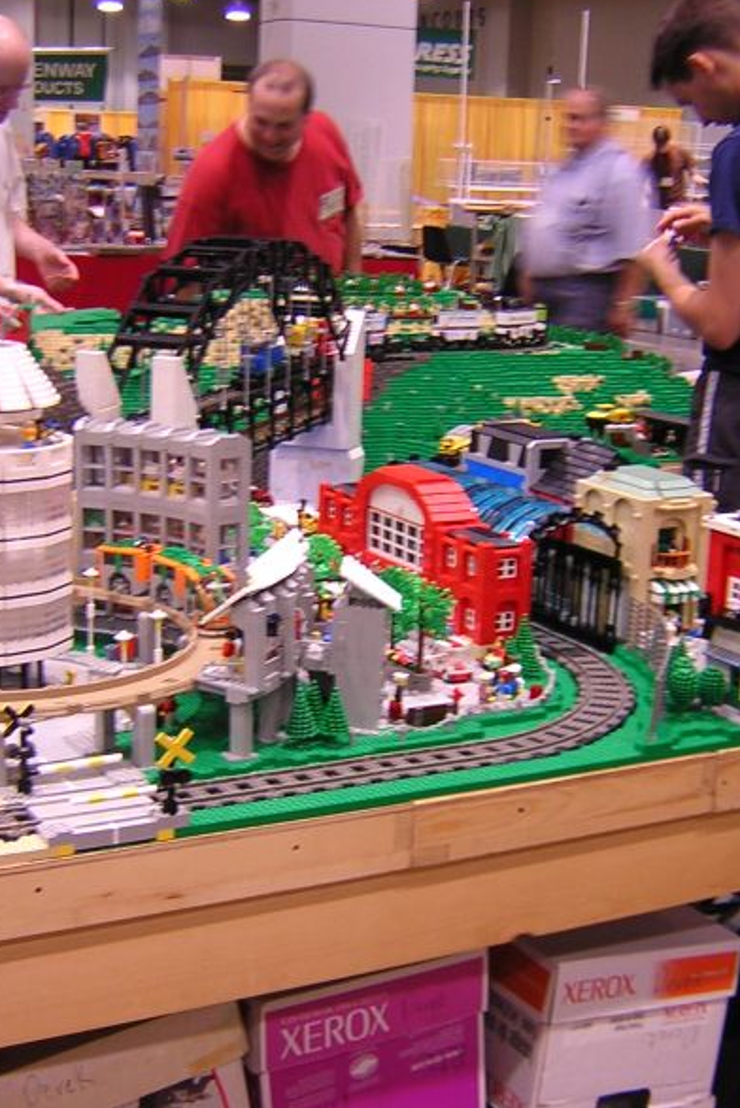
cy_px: 544
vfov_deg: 38.9
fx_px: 1571
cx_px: 349
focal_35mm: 51
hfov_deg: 26.5
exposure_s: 1/5.7
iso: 100
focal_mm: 4.7
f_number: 2.6
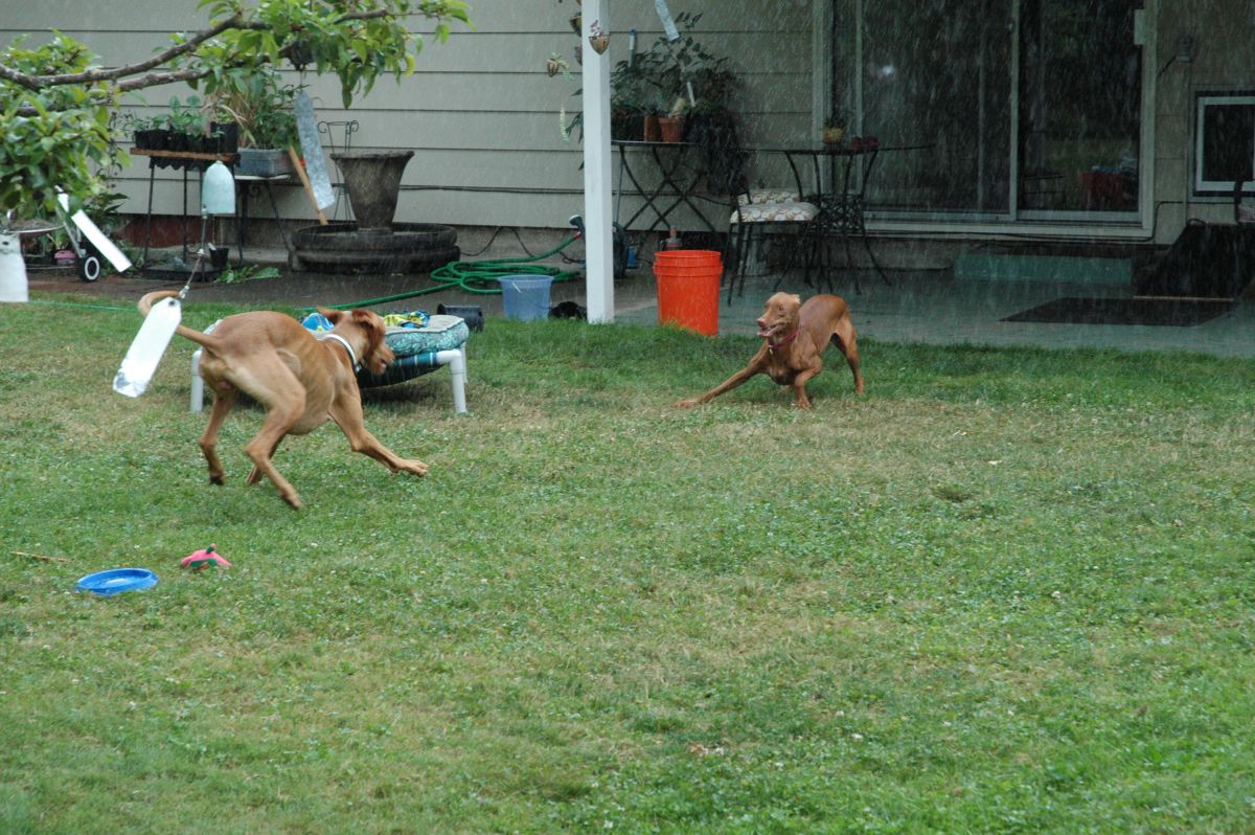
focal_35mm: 90
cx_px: 628
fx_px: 3135
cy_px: 418
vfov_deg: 15.2
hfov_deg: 22.6
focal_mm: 60
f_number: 7.1
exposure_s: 1/200
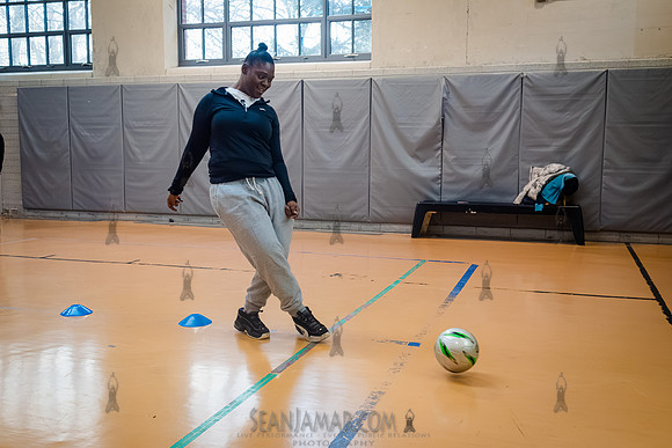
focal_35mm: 36
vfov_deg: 36.7
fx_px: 676
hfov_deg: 52.9
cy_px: 224
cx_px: 336
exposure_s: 1/800
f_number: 5.6
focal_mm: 35
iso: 8000
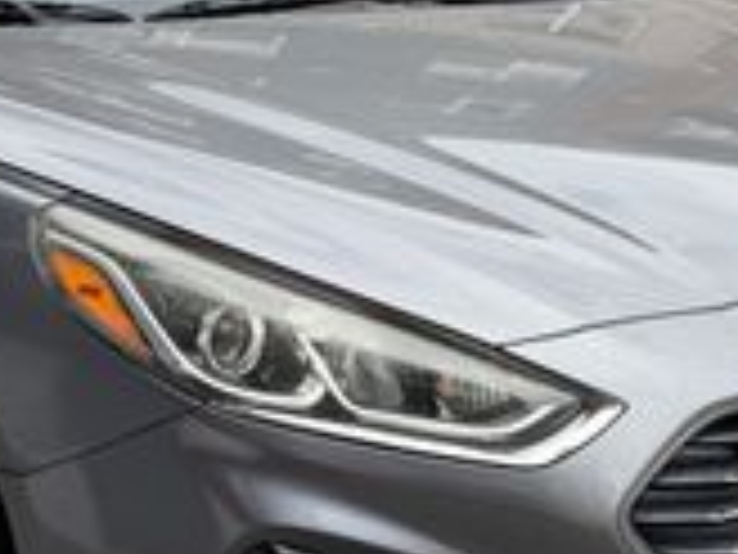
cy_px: 180
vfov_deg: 7.9
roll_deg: +0.7
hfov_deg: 10.5
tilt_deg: -8.4
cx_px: 76
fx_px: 3987
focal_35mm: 187
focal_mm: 6.76
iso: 64
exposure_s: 1/1403
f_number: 1.78
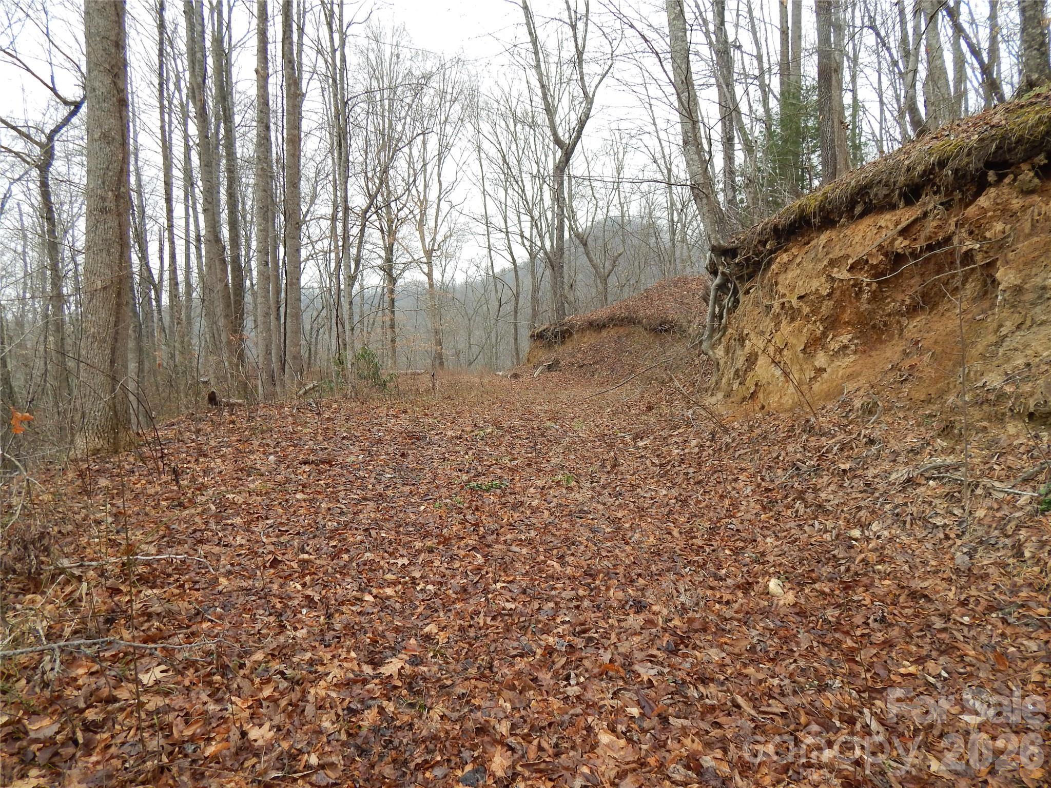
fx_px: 698
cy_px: 394
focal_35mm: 23
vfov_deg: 58.9
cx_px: 526
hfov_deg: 73.9
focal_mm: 4
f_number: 3
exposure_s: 1/80
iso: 125
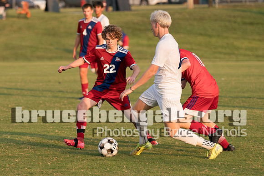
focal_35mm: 253
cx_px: 103
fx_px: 1854
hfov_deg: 8.1
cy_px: 95
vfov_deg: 5.4
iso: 250
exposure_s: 1/1250
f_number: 2.8
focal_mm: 139
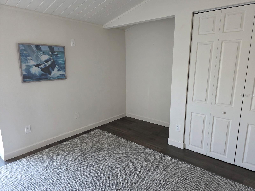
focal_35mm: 23
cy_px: 96
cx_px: 128
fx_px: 169
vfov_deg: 58.9
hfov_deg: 73.9
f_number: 1.7
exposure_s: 1/120
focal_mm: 6.3
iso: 400
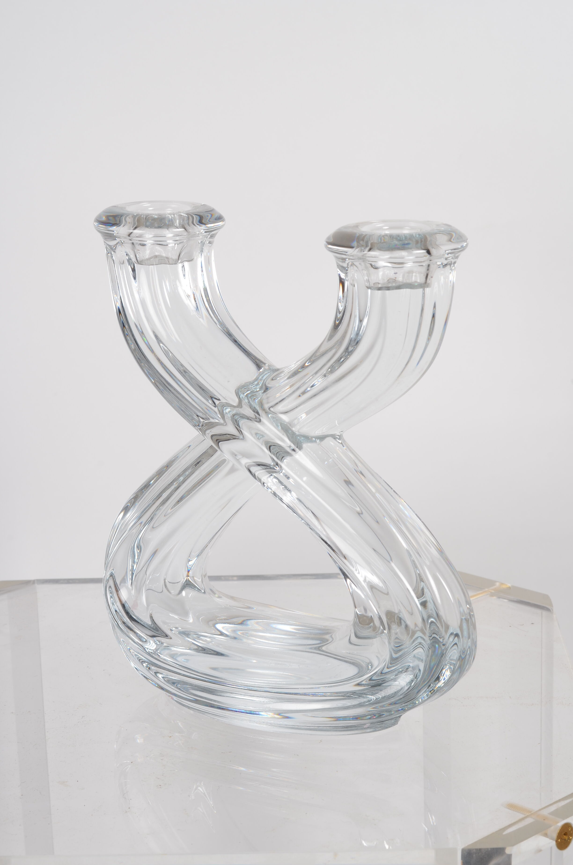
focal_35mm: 75
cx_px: 286
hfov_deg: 18.1
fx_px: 1799
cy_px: 432
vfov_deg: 27.0
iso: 100
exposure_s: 1/125
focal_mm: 50
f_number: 14
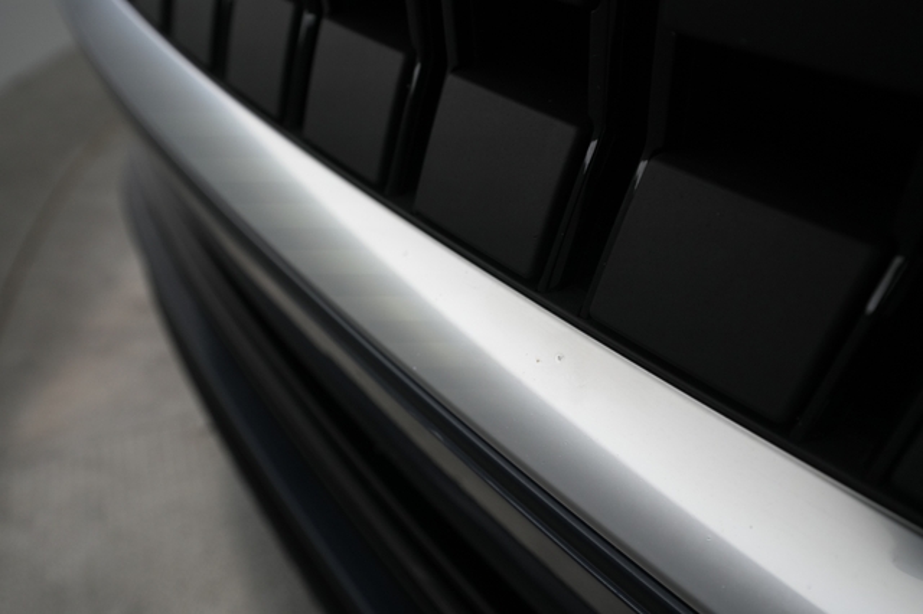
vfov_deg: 46.4
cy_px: 307
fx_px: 717
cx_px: 462
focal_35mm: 28
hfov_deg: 65.5
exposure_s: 1/80
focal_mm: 28
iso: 1600
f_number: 6.3
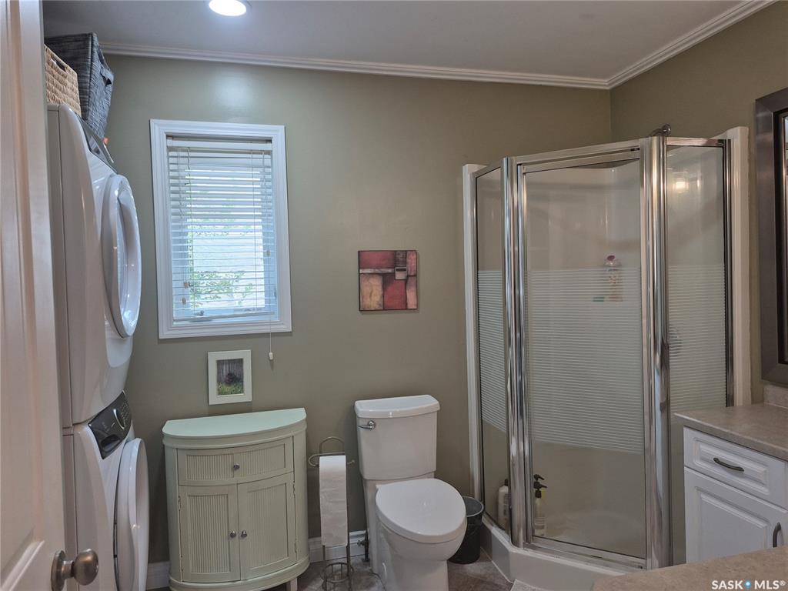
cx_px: 394
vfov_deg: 58.9
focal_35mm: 23
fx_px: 524
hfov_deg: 73.9
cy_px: 296
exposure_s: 1/120
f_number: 1.8
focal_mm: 5.4
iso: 125
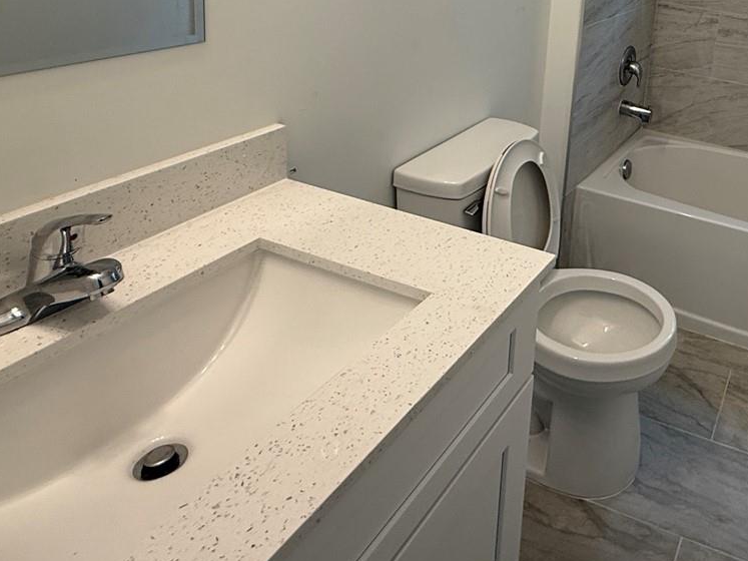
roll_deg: -7.2
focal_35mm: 30
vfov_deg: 42.2
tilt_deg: -11.6
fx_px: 648
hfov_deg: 52.9
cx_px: 667
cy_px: 37
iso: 100
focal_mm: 2.22
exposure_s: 1/120
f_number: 2.2
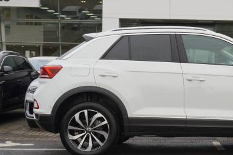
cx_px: 201
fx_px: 426
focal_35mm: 66
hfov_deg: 29.6
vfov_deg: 20.6
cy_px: 77
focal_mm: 25
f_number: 5.6
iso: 100
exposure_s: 1/100
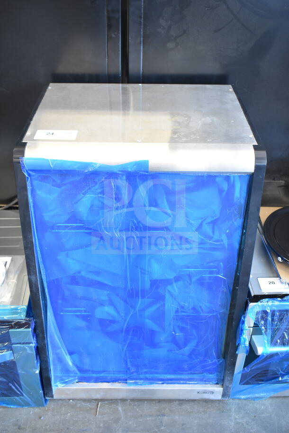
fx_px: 451
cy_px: 216
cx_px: 144
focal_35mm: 38
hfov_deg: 35.5
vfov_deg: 51.3
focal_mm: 25
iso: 1600
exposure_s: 1/40
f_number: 4
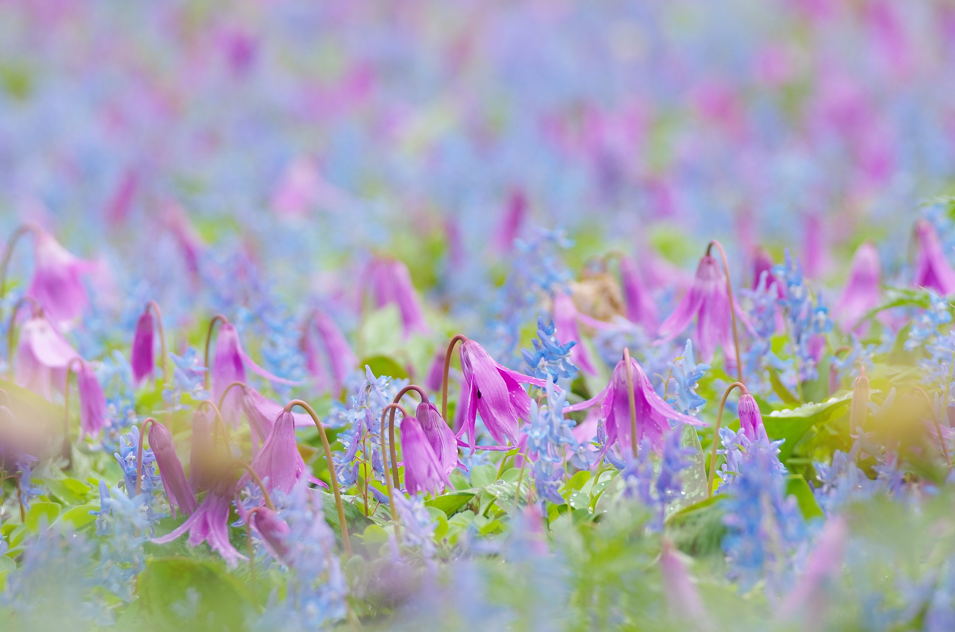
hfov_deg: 6.9
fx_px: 7941
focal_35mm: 300
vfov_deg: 4.6
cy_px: 316
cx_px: 478
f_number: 5.6
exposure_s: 1/200
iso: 400
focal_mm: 200
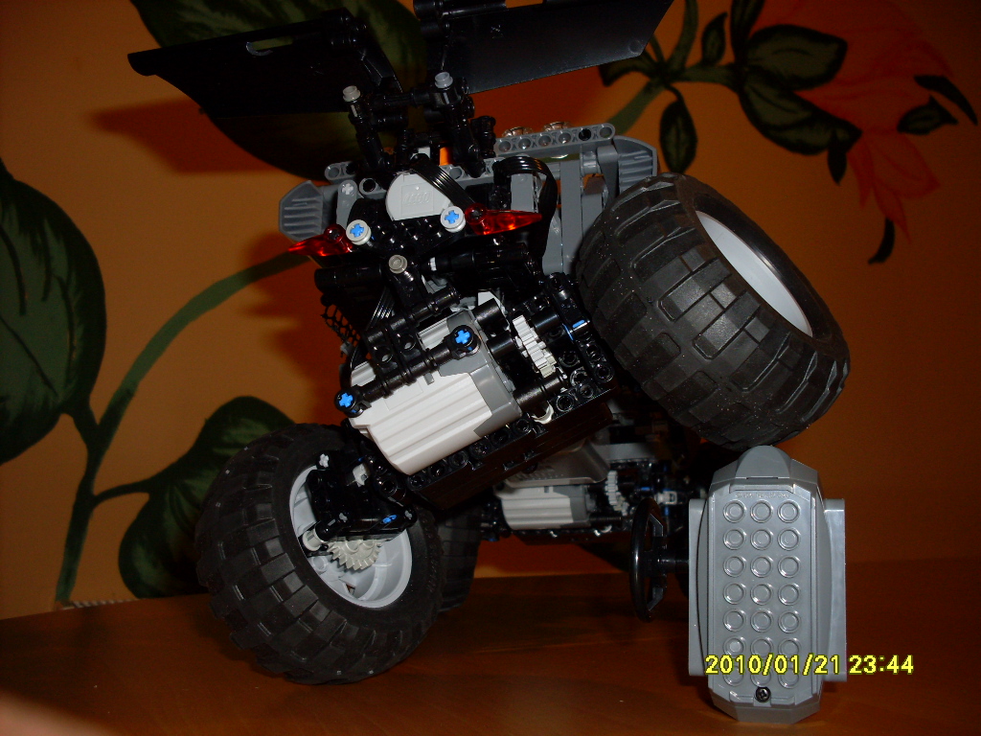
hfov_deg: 49.0
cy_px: 368
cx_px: 490
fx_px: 1077
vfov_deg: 37.7
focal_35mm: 38
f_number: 2.8
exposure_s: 1/45
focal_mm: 6.3
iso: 100
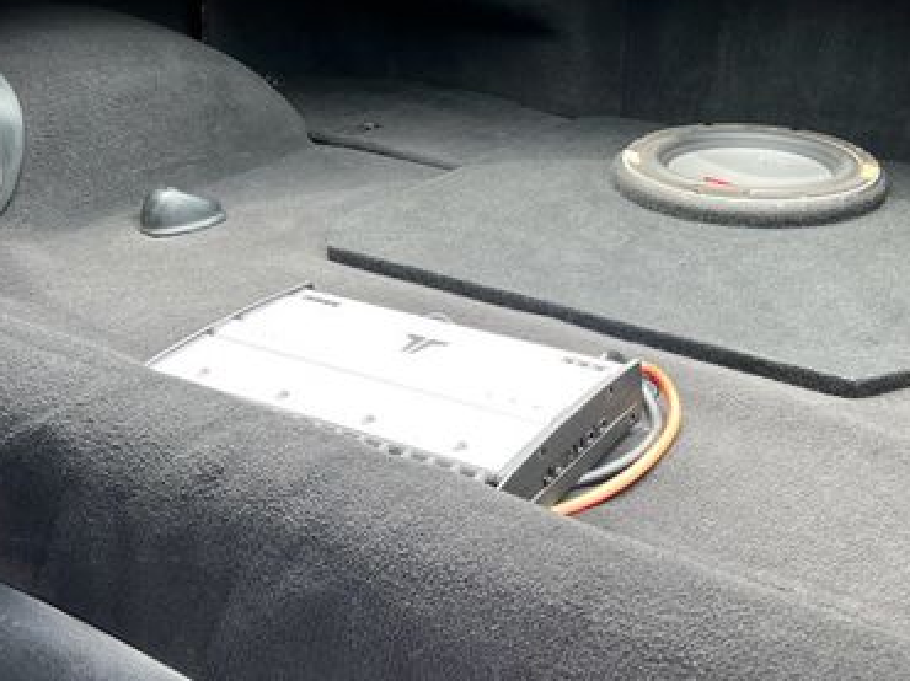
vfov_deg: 32.1
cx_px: 580
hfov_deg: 41.7
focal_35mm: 45
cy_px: 327
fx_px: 1182
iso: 50
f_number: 1.5
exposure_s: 1/121
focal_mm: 5.7
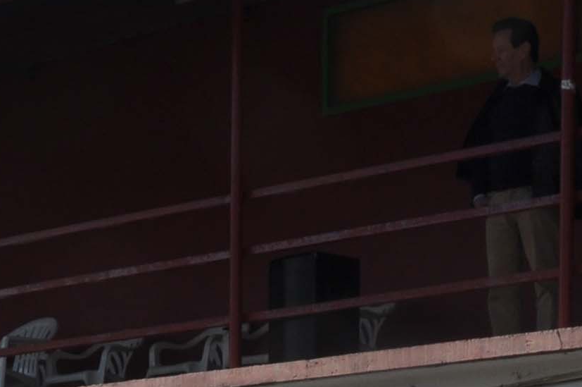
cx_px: 373
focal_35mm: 140
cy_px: 806
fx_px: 2260
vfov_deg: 9.1
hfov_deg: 14.7
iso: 200
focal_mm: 18
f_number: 16
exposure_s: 1/200
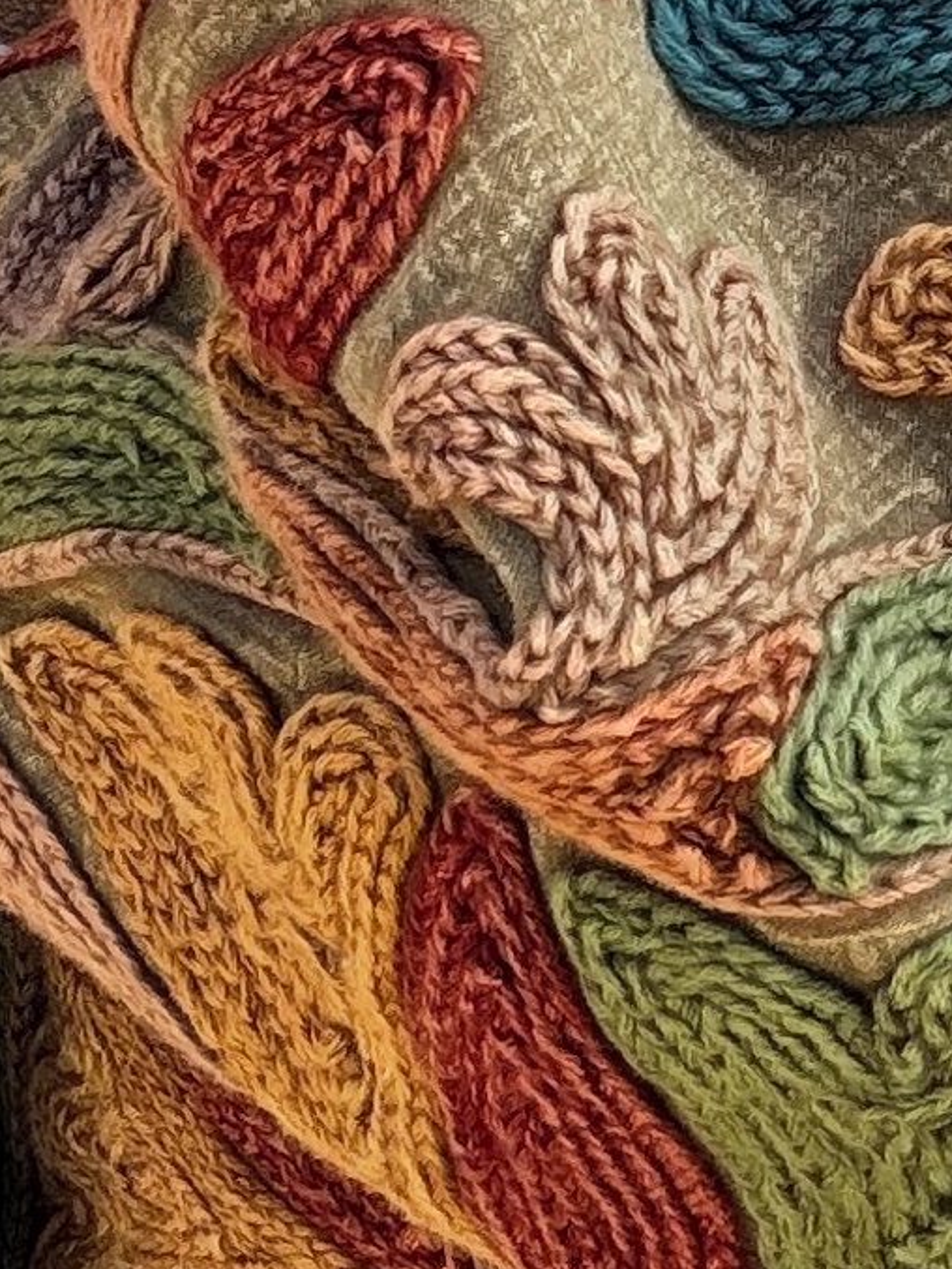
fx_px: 4875
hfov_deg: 10.9
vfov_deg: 14.2
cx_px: 1145
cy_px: -412
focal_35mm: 133
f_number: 1.9
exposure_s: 1/264
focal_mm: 2.71
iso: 25
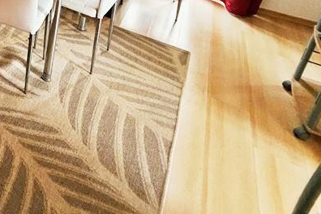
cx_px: -75
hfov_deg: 38.2
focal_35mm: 35
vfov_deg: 30.2
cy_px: -62
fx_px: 312
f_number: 2.2
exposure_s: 1/50
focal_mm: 1.7
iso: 200
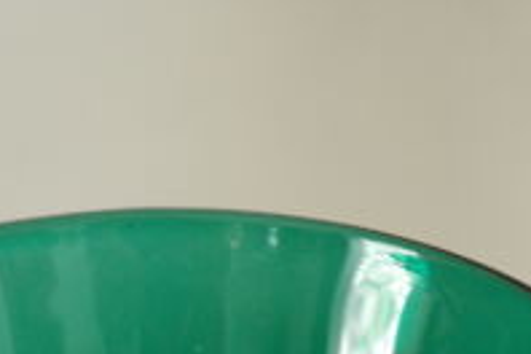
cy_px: 485
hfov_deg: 11.7
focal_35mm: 176
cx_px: 177
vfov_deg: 7.7
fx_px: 2596
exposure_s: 1/30
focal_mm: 38
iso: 800
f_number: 5.6
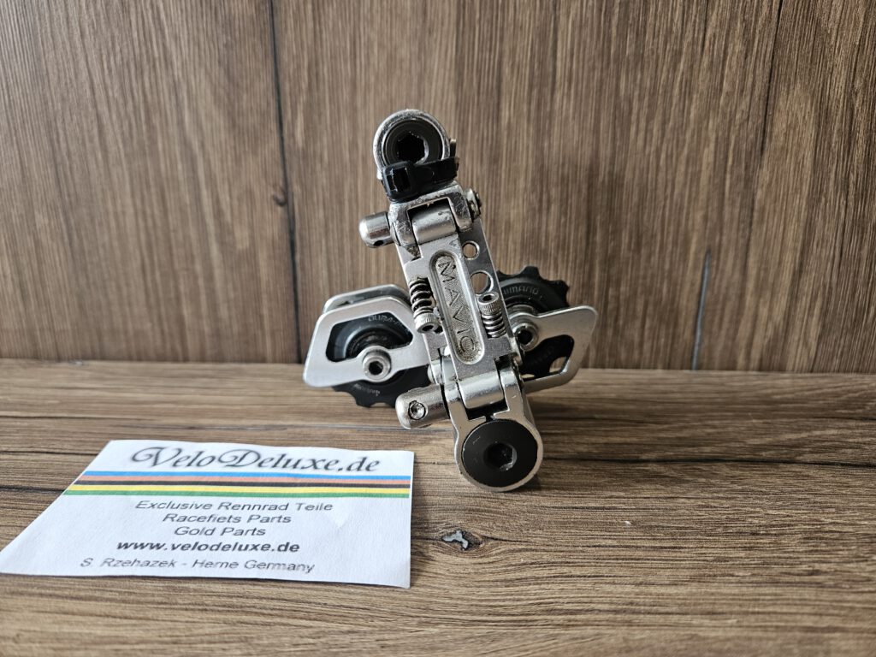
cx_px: 438
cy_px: 328
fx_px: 582
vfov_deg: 58.9
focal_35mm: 23
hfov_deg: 73.9
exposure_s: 1/100
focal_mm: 5.4
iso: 200
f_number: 1.8
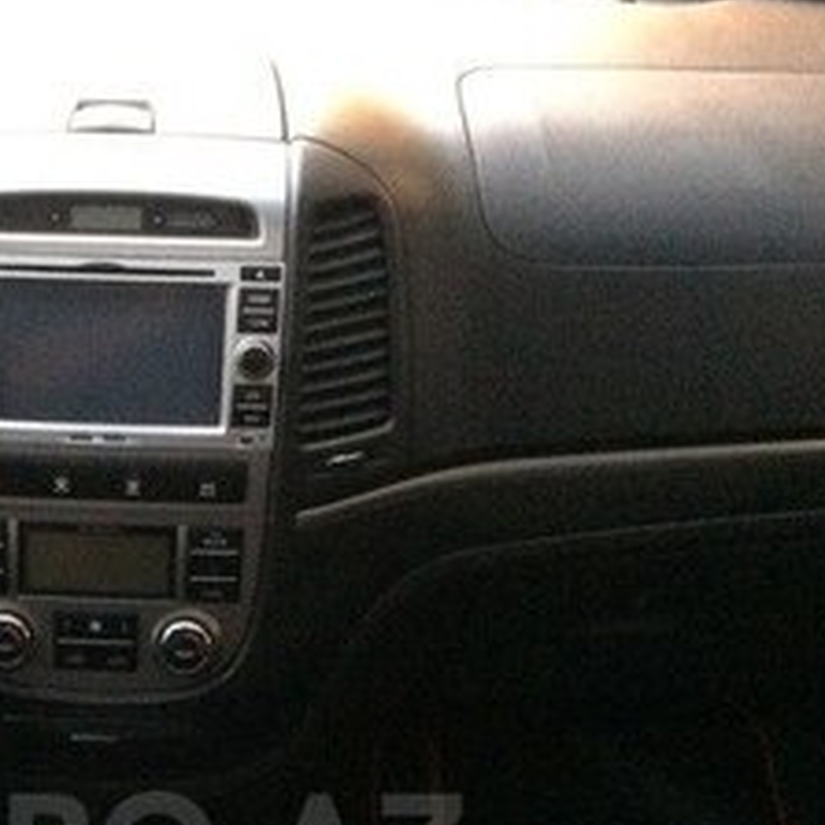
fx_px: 2049
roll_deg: -6.1
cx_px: 85
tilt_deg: -36.0
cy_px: 849
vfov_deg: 21.8
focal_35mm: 76
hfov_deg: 22.2
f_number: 2.2
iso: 400
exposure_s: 1/17
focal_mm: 4.15
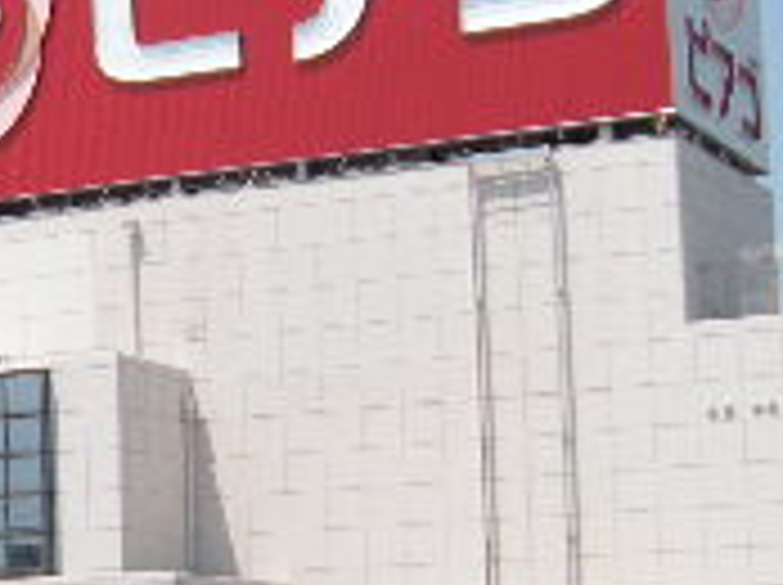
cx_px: -396
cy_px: 459
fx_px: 2914
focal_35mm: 129
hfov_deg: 14.3
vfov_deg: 11.4
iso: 64
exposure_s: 1/842
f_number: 3.8
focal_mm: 5.9
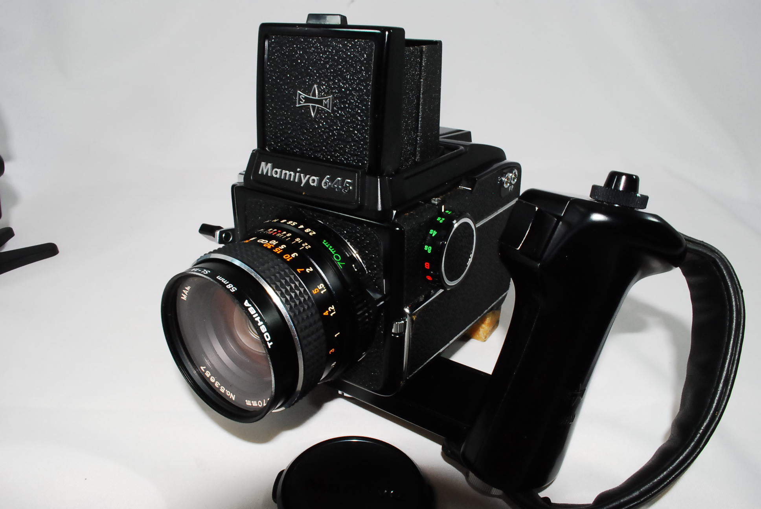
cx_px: 380
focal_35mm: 30
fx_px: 635
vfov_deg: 43.7
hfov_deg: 61.9
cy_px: 254
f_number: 25
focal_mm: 20
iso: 800
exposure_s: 1/10
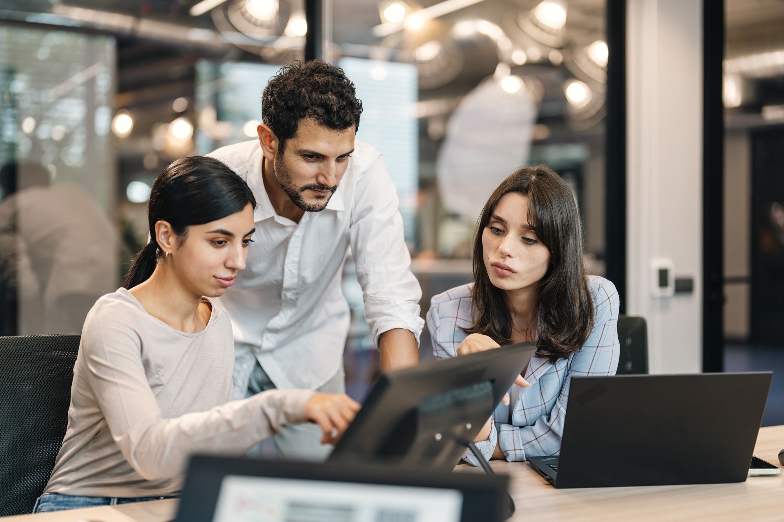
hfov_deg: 39.6
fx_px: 1089
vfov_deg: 27.0
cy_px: 261
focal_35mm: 50
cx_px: 392
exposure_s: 1/200
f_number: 1.4
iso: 160
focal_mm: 50
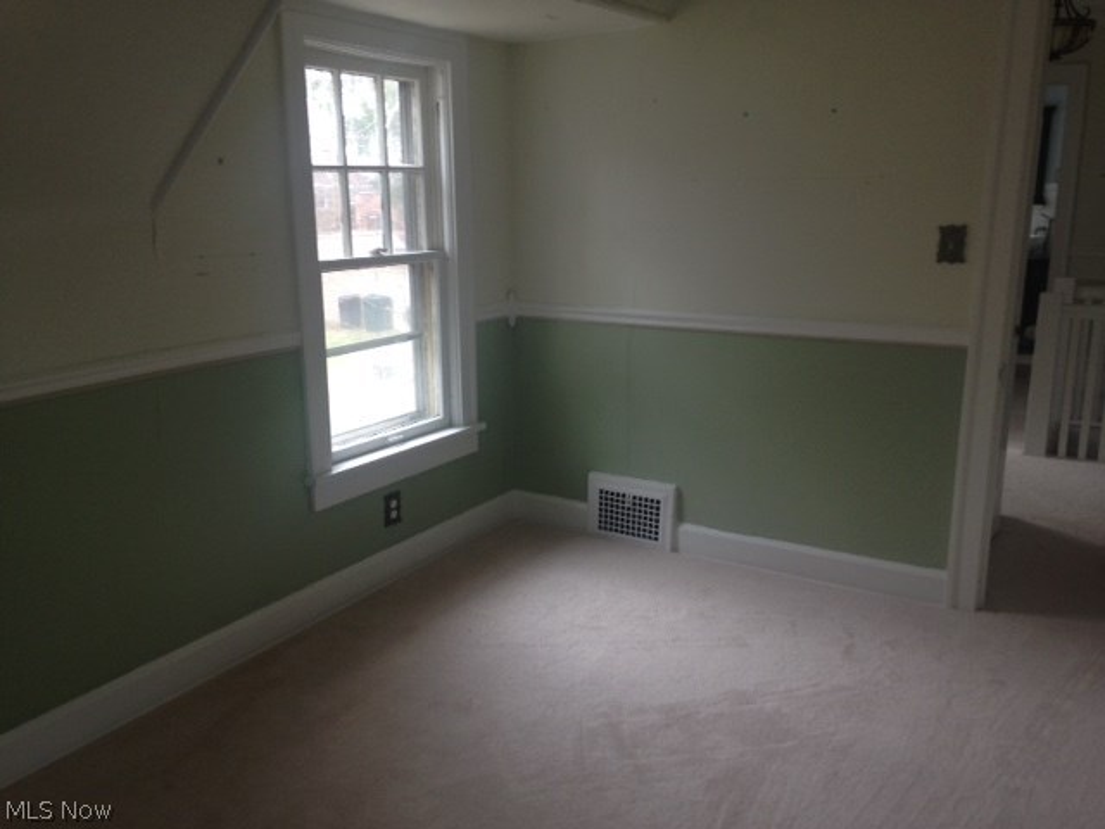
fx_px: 1053
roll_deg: -1.2
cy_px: 414
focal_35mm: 33
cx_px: 552
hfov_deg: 55.4
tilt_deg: -14.2
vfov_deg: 42.9
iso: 64
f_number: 2.4
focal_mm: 4.12
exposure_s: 1/60
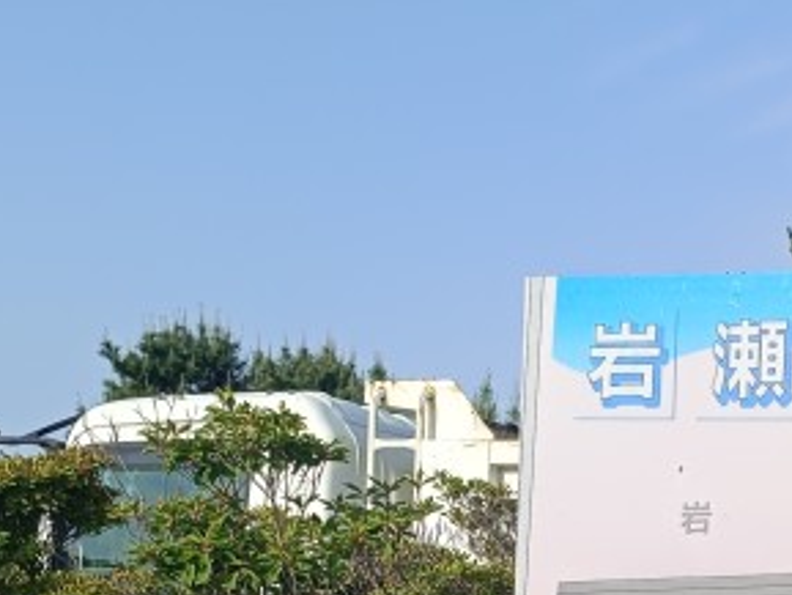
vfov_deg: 16.5
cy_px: 762
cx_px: 945
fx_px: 1946
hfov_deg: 21.4
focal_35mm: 85
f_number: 1.65
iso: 52
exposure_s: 1/551
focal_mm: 6.14
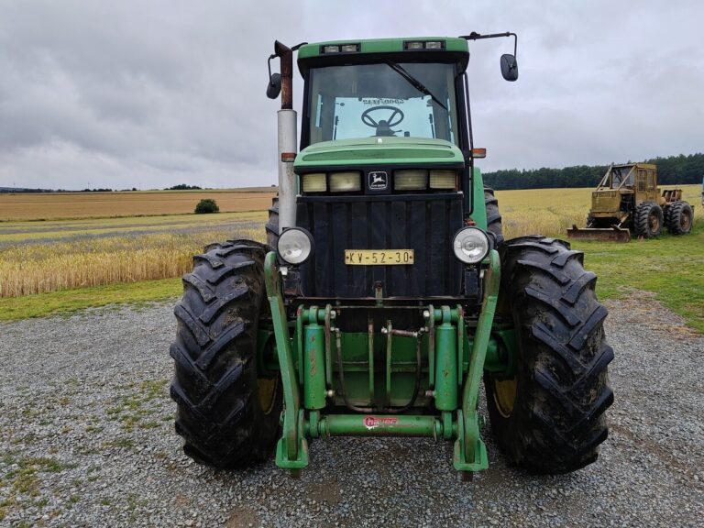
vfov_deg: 51.4
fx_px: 549
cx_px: 352
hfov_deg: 65.3
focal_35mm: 27
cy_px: 264
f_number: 1.9
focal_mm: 5.52
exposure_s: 1/820
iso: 100
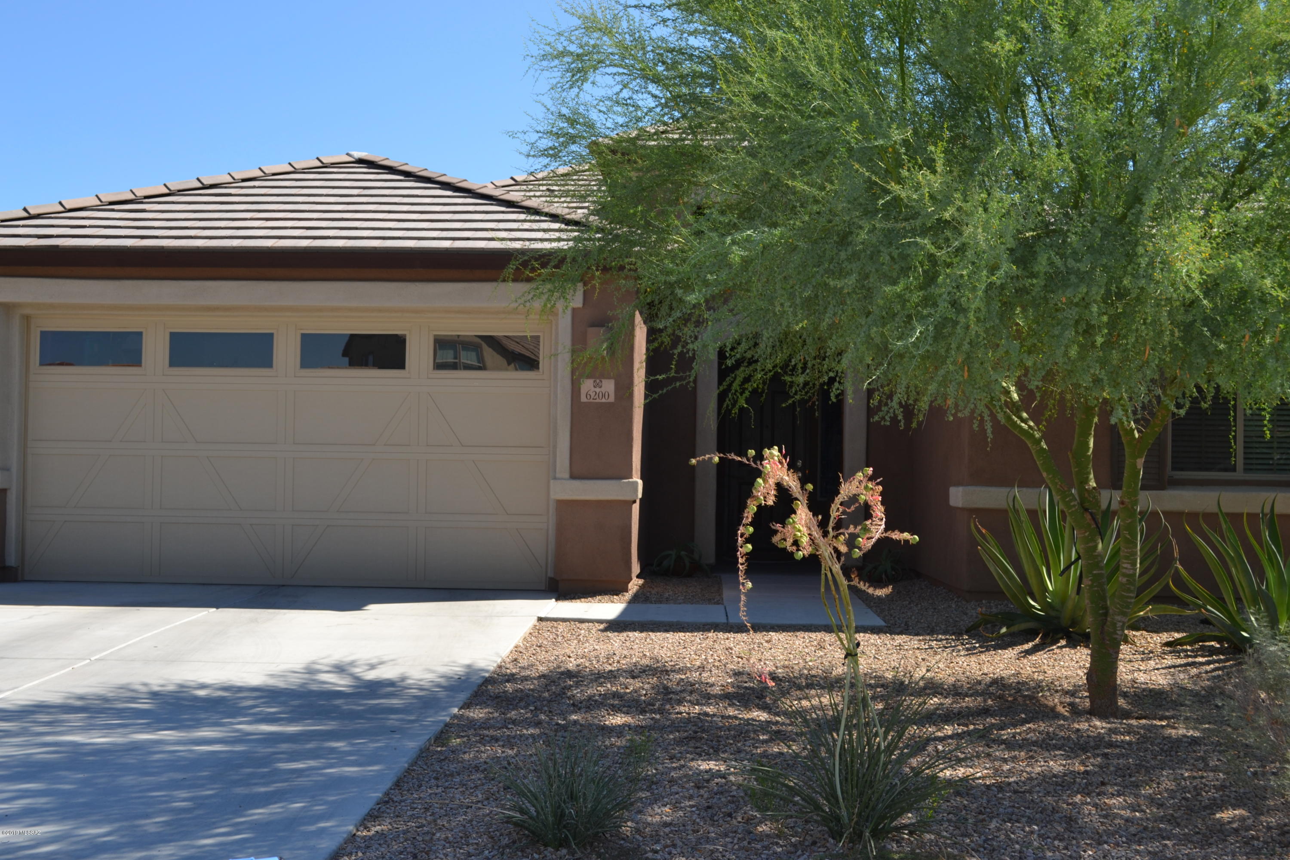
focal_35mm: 44
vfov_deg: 30.8
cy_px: 430
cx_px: 645
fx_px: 1559
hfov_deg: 45.0
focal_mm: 29
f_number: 8
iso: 100
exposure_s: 1/200
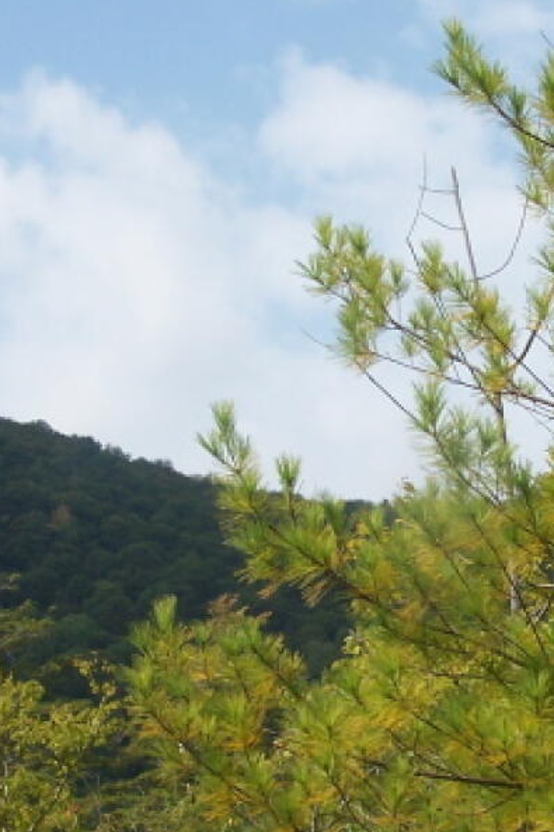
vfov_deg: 22.3
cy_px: 514
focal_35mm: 91
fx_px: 2102
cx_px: 459
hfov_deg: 14.9
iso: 80
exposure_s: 1/800
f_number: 4
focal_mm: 6.3
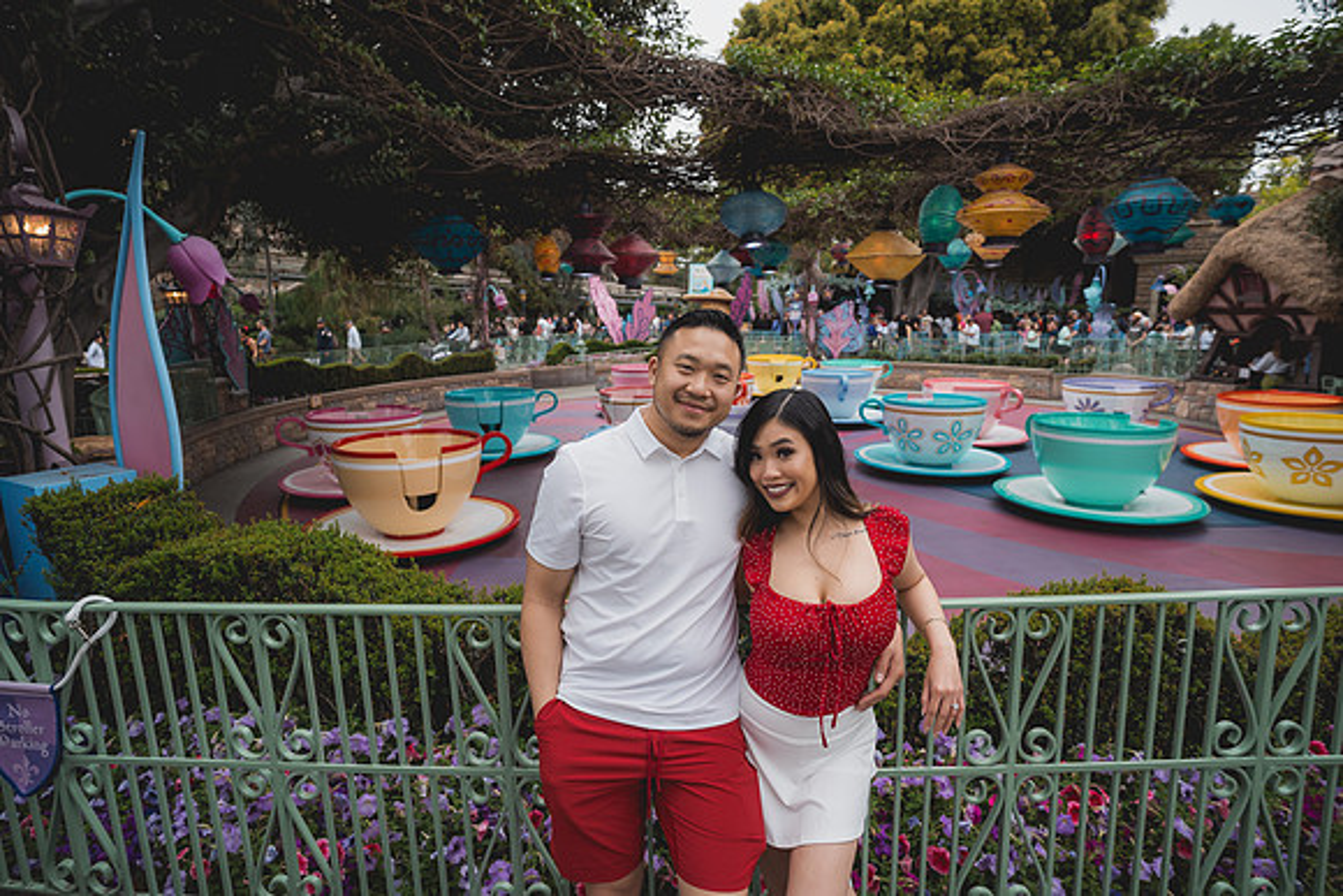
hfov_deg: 90.0
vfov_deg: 67.4
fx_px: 672
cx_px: 672
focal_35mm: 18
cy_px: 448
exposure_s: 1/640
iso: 250
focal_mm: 18
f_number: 2.8
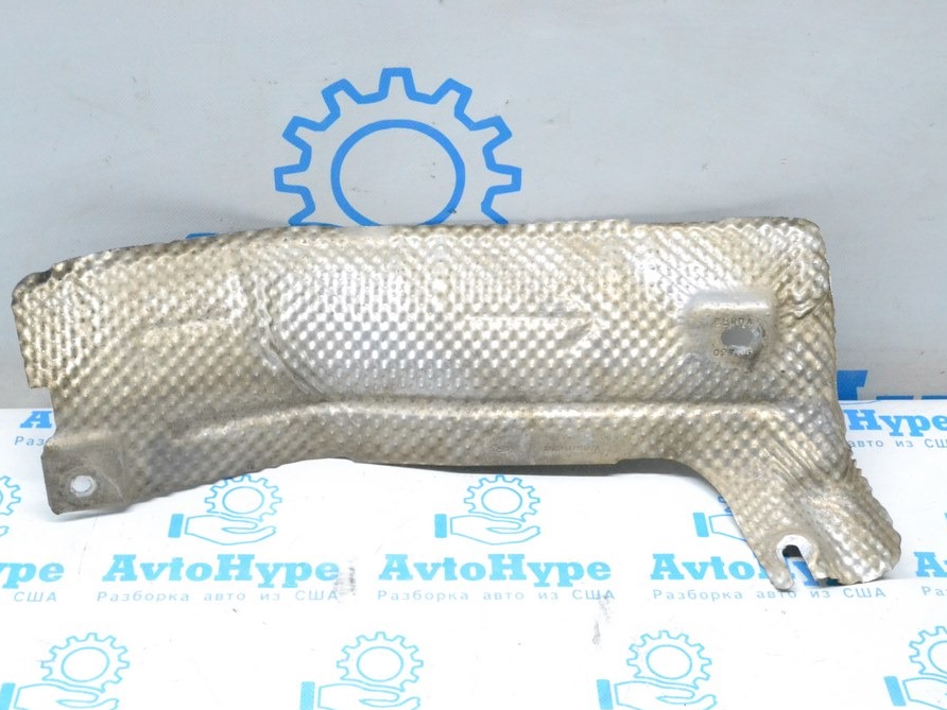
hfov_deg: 36.2
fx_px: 1450
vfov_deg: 27.5
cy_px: 356
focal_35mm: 53
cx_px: 483
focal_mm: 32
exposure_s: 1/160
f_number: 9
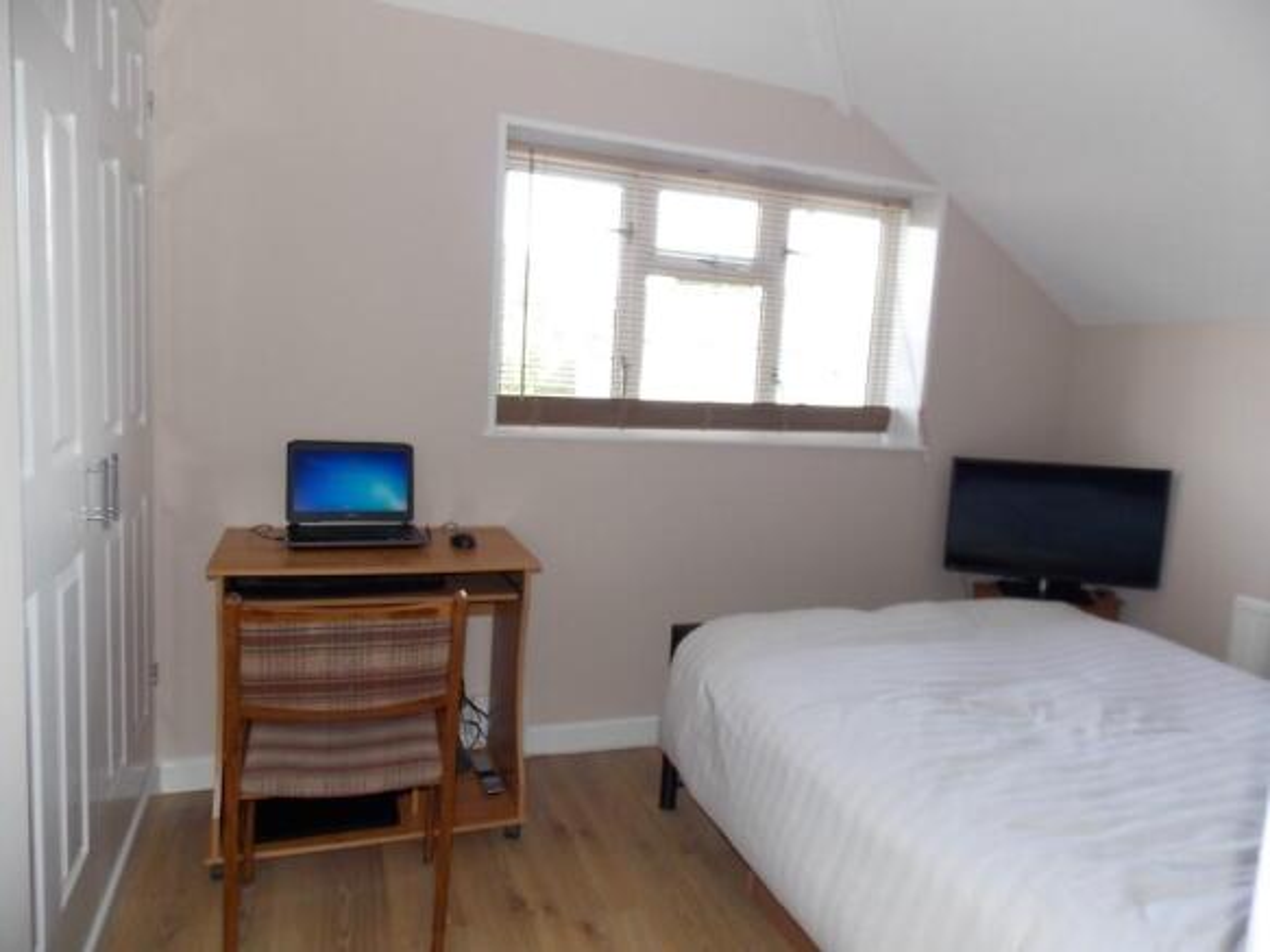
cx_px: 635
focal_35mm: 23
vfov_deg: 58.9
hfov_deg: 73.9
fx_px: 844
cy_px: 476
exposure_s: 1/30
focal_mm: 4
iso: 80
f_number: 3.1
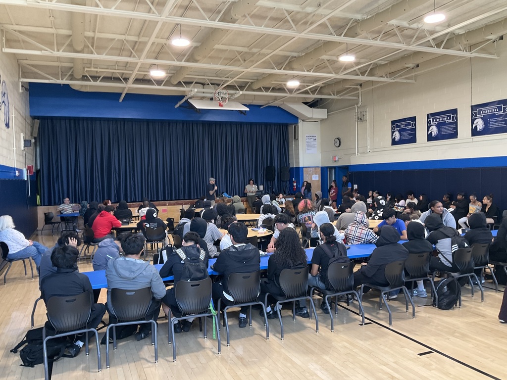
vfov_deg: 48.2
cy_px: 190
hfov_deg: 61.7
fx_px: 425
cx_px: 254
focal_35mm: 29
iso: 64
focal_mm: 3
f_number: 1.8
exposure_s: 1/82
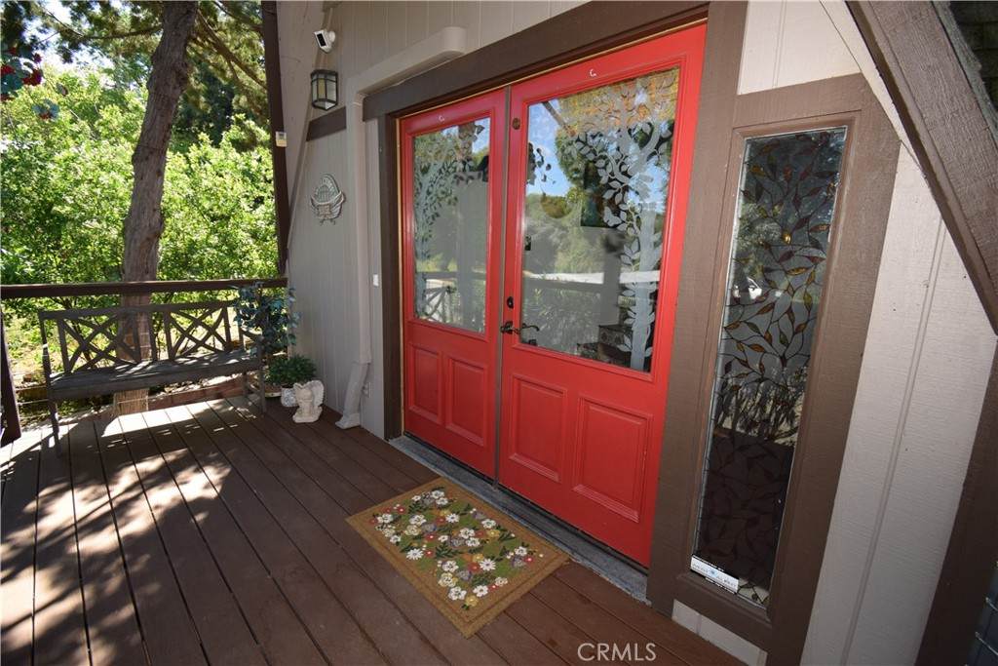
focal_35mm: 15
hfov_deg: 100.4
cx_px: 499
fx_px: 416
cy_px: 333
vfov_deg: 77.3
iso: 180
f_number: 5.6
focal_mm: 10
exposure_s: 1/125
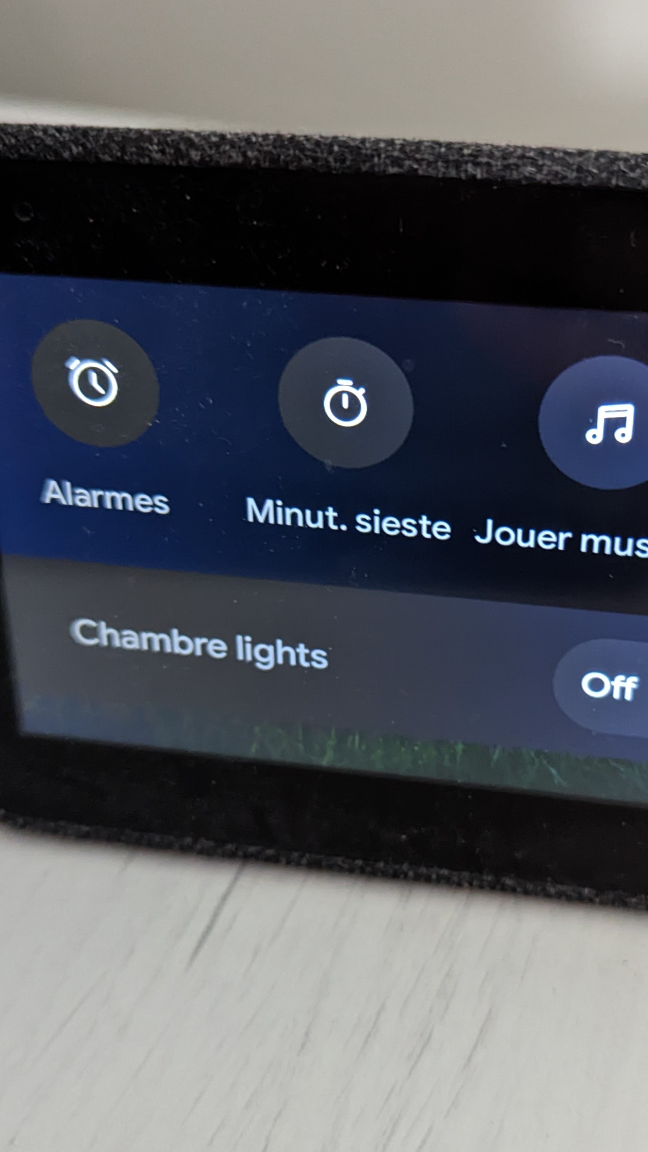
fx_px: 1375
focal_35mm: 45
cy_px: 623
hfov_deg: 26.4
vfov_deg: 45.4
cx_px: 400
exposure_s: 1/44.4
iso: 1693
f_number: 1.85
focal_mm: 6.81
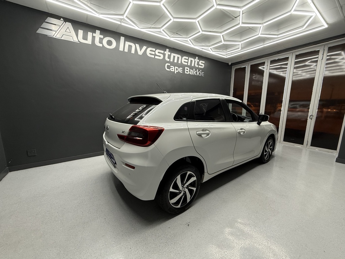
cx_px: 172
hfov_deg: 102.1
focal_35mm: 14
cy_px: 130
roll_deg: +0.0
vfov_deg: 85.7
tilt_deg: -9.6
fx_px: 140
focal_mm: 2.22
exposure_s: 1/100
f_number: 2.2
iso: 200
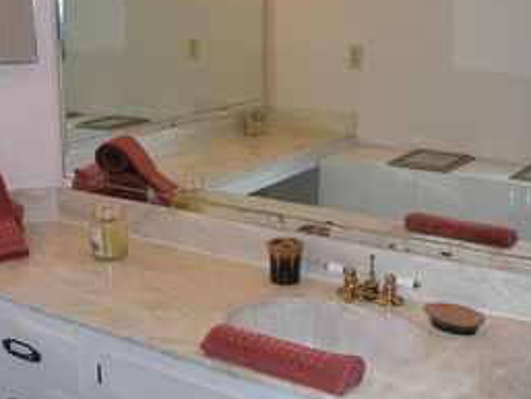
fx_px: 813
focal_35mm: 53
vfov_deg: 27.5
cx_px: 227
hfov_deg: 36.1
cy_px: 192
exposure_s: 1/60
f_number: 2.7
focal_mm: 5.6
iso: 100
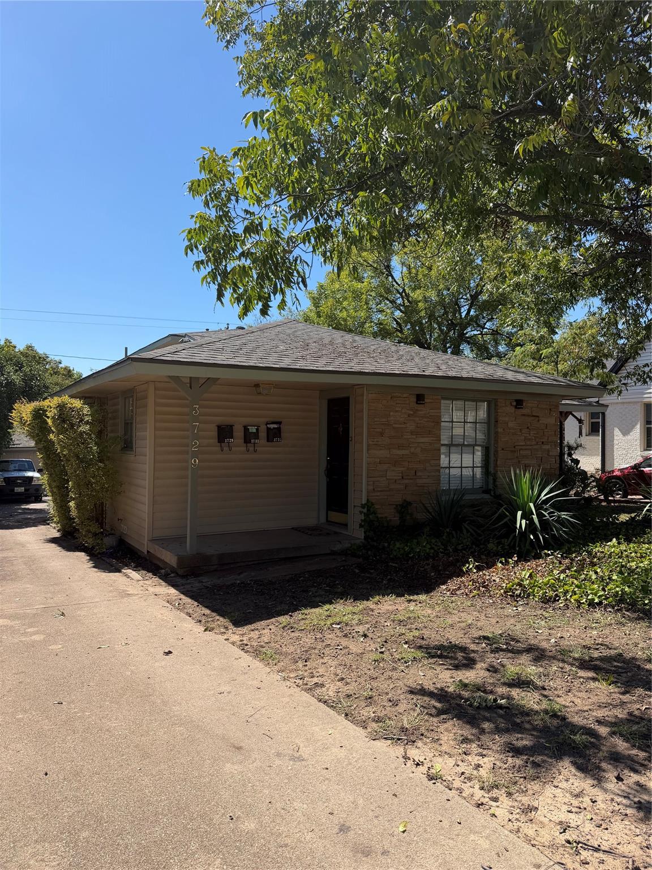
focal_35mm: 24
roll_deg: +0.6
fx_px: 603
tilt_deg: +0.1
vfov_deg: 71.6
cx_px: 326
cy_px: 435
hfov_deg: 56.8
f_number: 1.78
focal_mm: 6.76
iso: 80
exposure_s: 1/3759
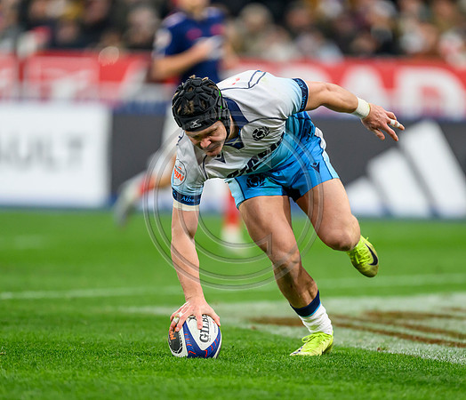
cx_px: 243
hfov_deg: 3.6
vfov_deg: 3.1
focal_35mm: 515
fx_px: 7316
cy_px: 211
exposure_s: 1/2500
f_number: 2.8
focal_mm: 400
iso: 3200
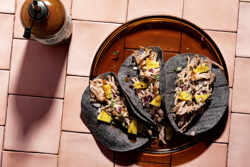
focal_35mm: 86
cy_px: 83
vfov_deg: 15.9
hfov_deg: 23.6
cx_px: 125
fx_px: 597
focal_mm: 85
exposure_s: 1/8
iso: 100
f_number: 16
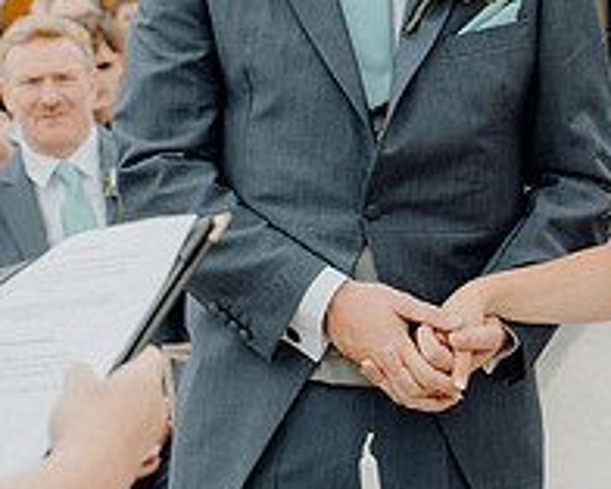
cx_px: 396
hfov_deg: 15.4
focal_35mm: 125
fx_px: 2262
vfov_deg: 12.3
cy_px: 129
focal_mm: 45
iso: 125
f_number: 3.5
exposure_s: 1/400
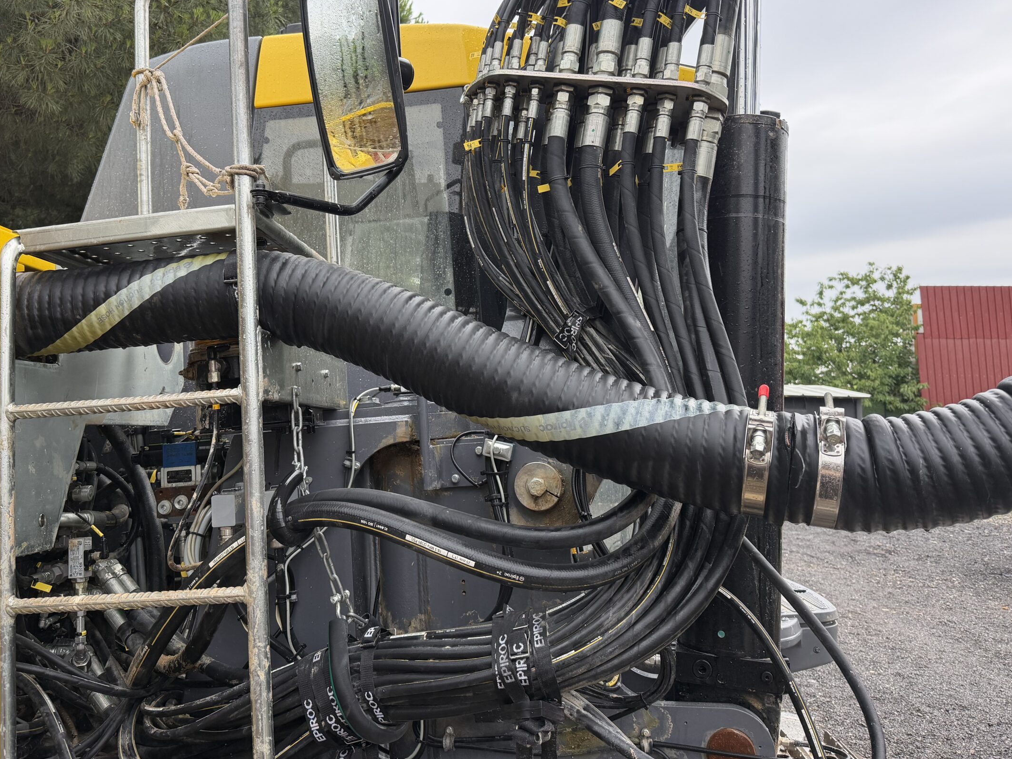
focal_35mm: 29
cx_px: 458
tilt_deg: +8.4
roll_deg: -0.8
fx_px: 848
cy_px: 317
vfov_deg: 48.0
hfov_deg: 61.5
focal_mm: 6.76
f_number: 1.78
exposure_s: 1/191
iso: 100
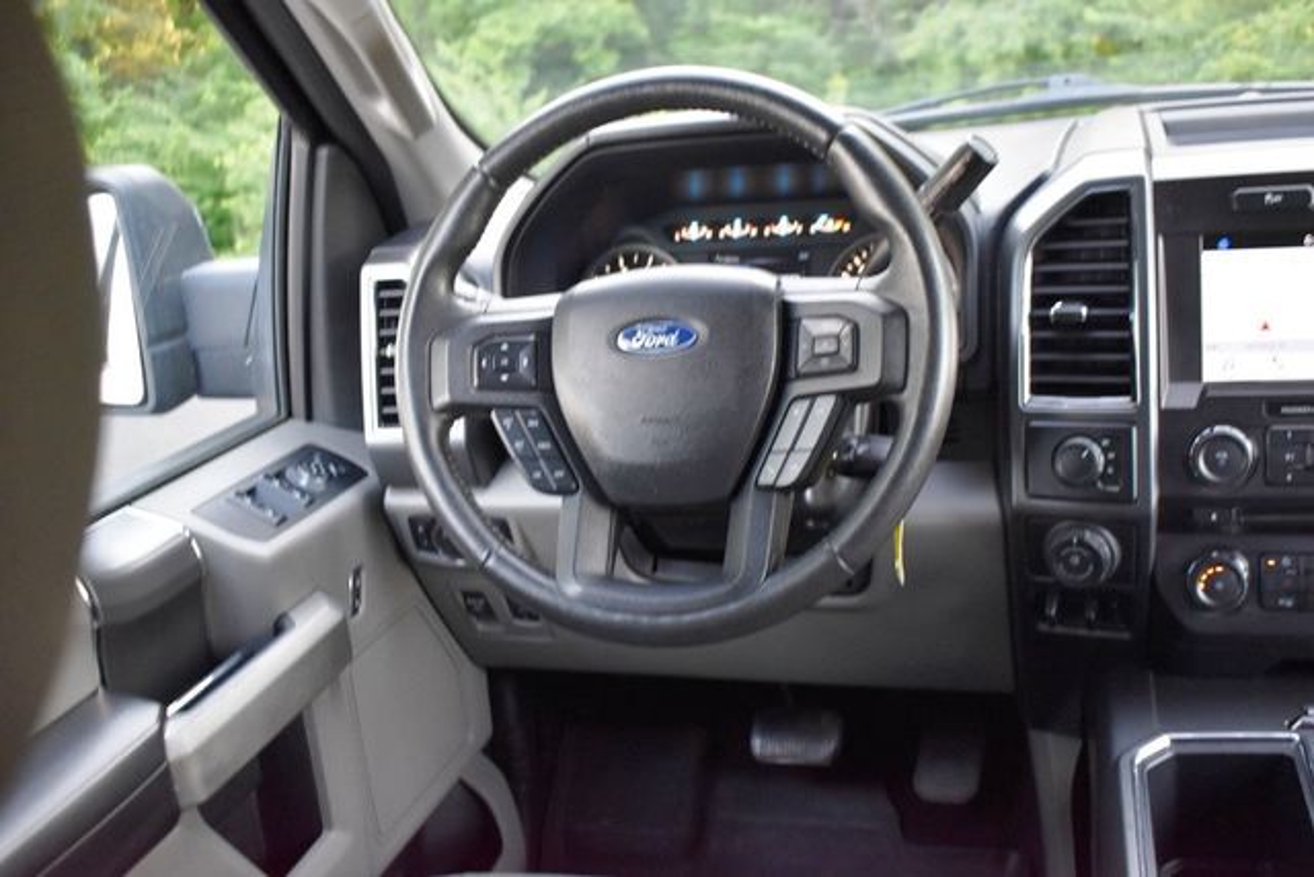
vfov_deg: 36.9
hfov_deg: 53.1
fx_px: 1314
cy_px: 438
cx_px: 657
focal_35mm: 36
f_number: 4
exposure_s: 1/125
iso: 1400
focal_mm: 24
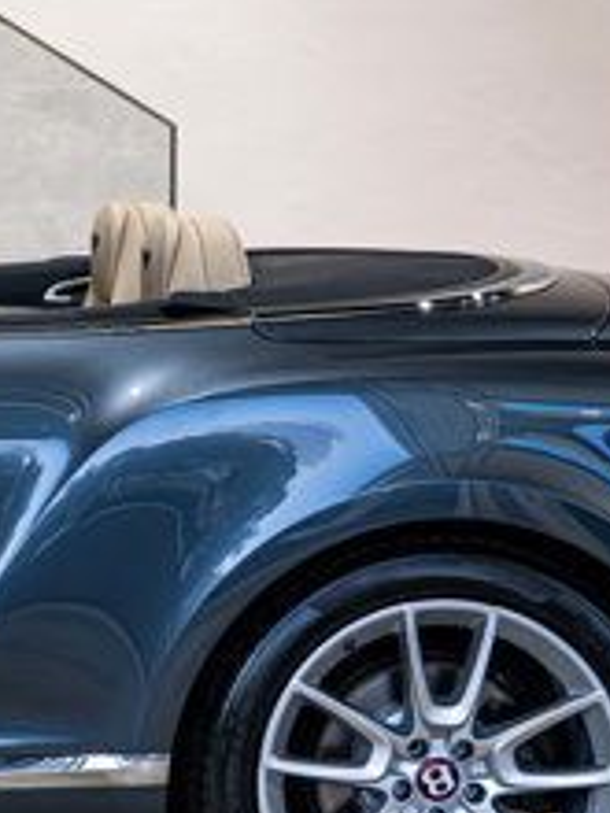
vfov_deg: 11.6
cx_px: -521
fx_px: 3994
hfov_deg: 8.4
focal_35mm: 170
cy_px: 467
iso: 1250
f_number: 4
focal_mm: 38
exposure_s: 1/100
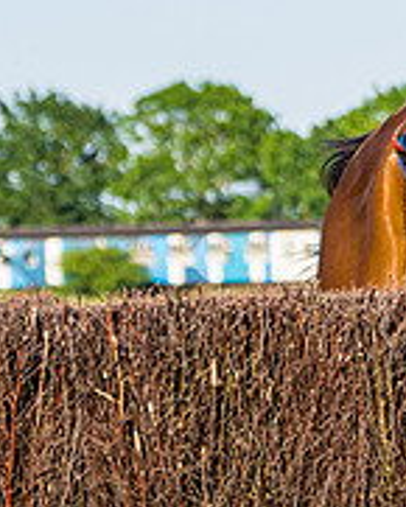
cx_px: 828
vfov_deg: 3.5
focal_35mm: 545
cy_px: 227
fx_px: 8179
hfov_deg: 2.8
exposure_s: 1/2500
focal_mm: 110
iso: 400
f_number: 4
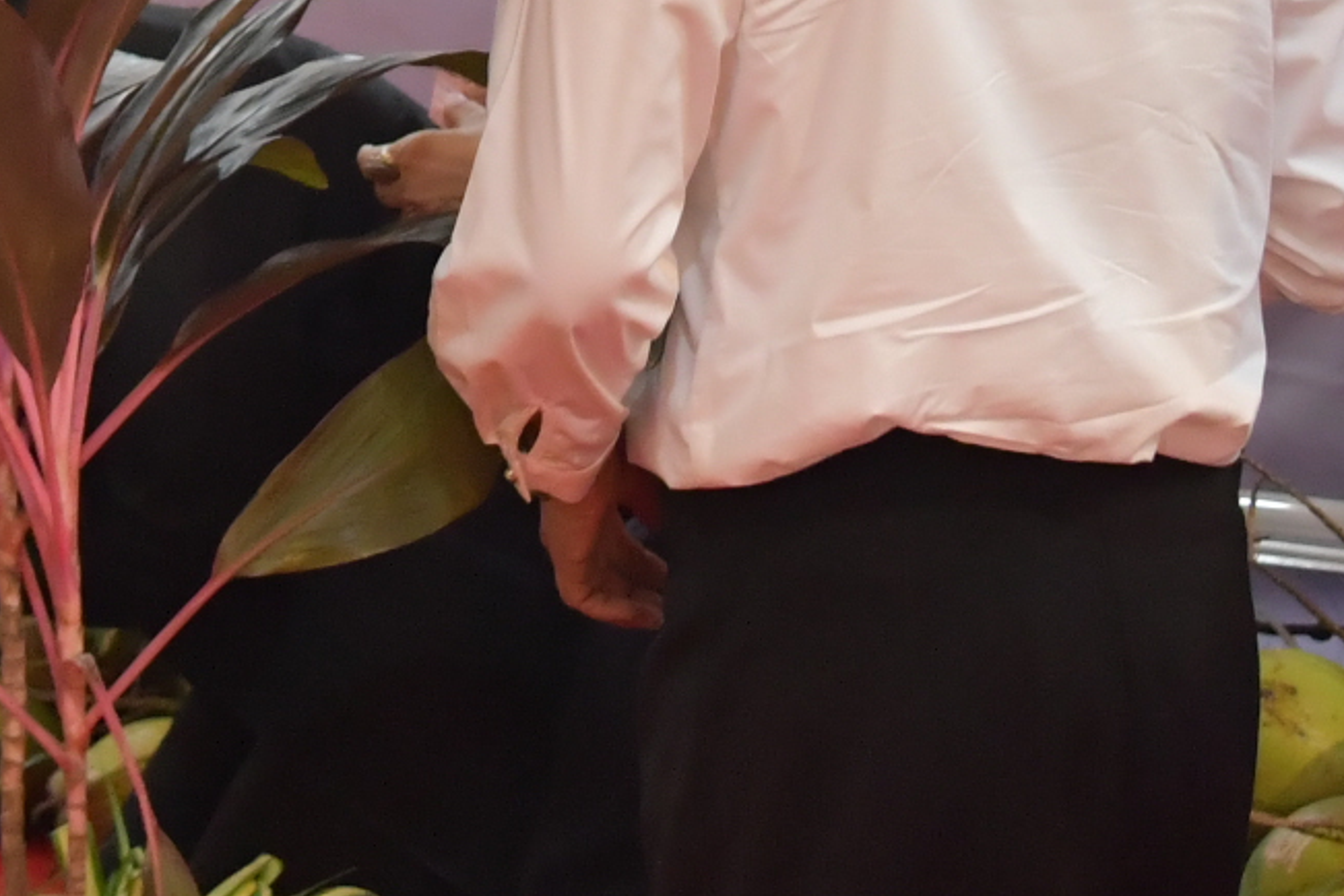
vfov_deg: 6.0
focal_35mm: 222
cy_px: -851
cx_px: 378
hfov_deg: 9.3
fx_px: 8287
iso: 1600
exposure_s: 1/160
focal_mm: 35
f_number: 4
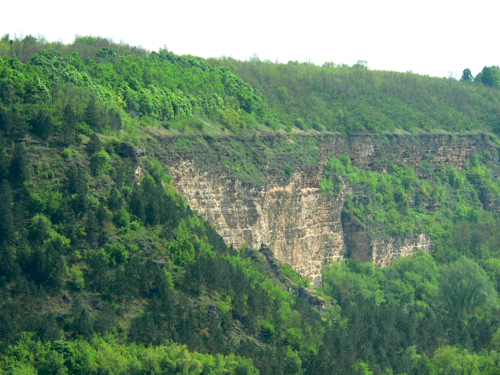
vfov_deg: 6.2
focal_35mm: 238
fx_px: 3438
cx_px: 250
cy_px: 188
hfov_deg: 8.3
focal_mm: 39.6
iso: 80
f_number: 4
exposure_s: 1/500
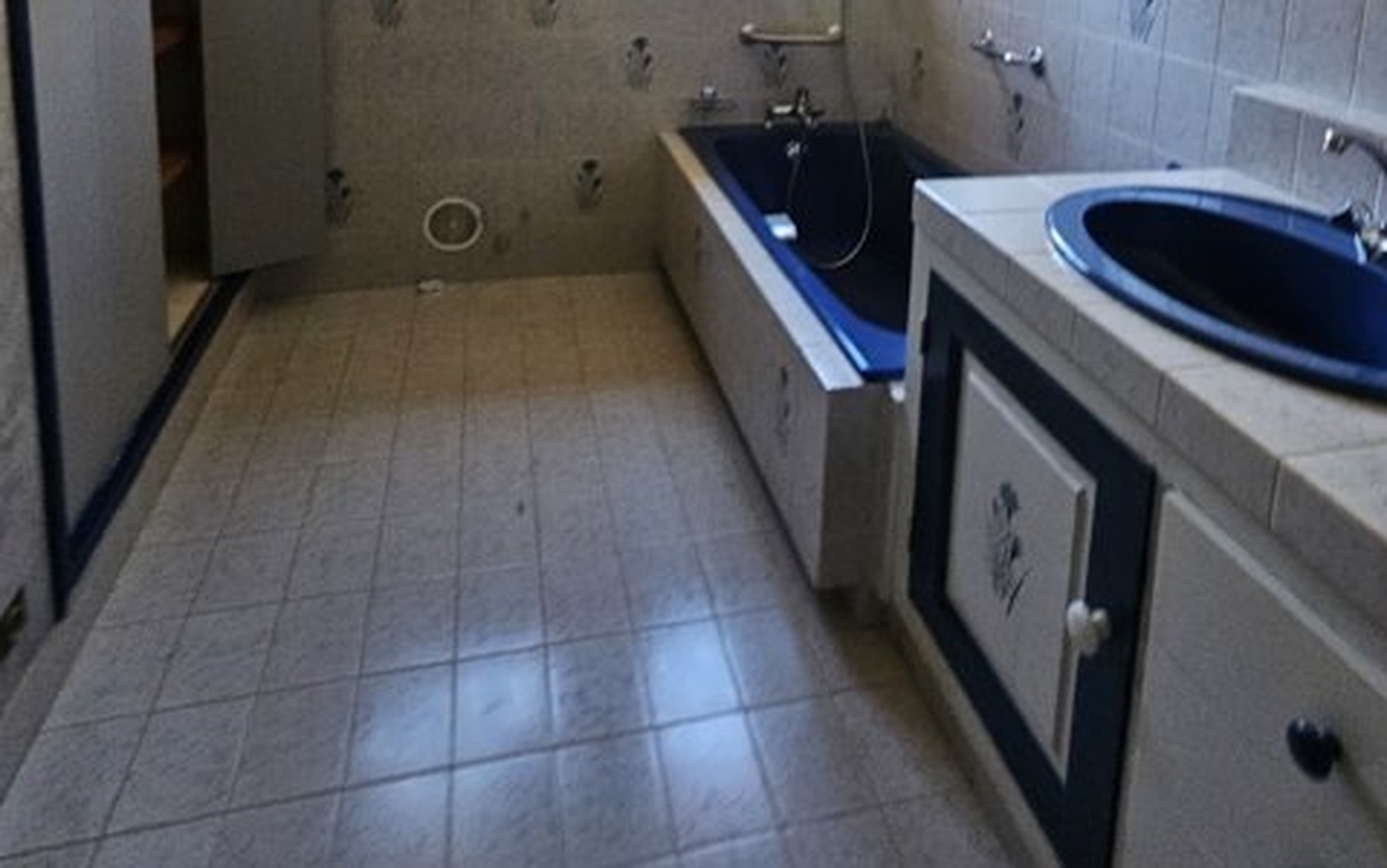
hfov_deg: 76.9
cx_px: 764
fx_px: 870
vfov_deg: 46.0
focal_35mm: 23
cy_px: 32
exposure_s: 1/50
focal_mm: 2.2
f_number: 2.2
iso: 320
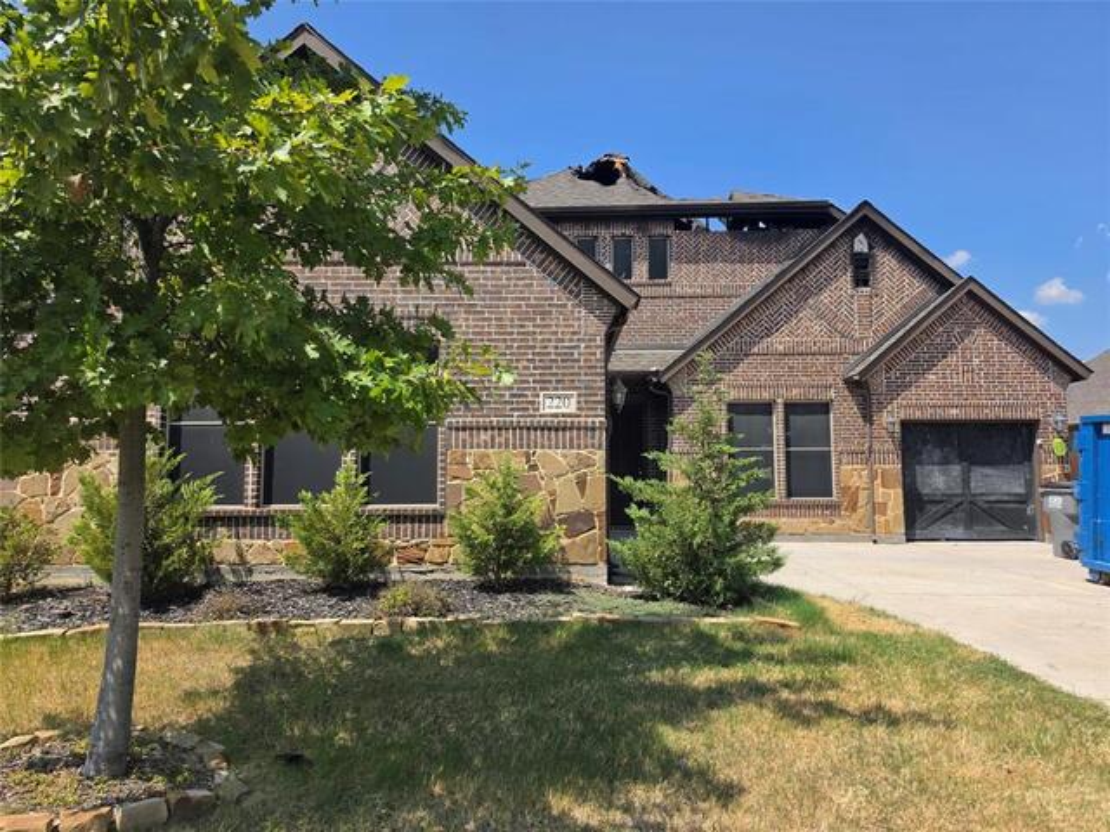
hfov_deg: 73.9
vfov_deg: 58.9
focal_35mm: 23
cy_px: 416
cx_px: 555
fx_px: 738
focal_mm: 6.5
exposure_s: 1/5445
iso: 64
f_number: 1.4
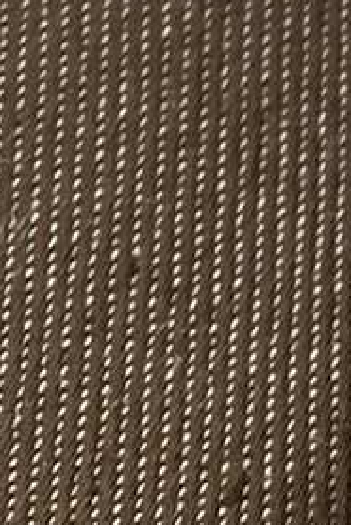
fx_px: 2903
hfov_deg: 6.2
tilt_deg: -70.9
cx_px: 1144
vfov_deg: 8.9
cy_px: -897
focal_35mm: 199
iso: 250
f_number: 1.8
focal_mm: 4.25
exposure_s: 1/60
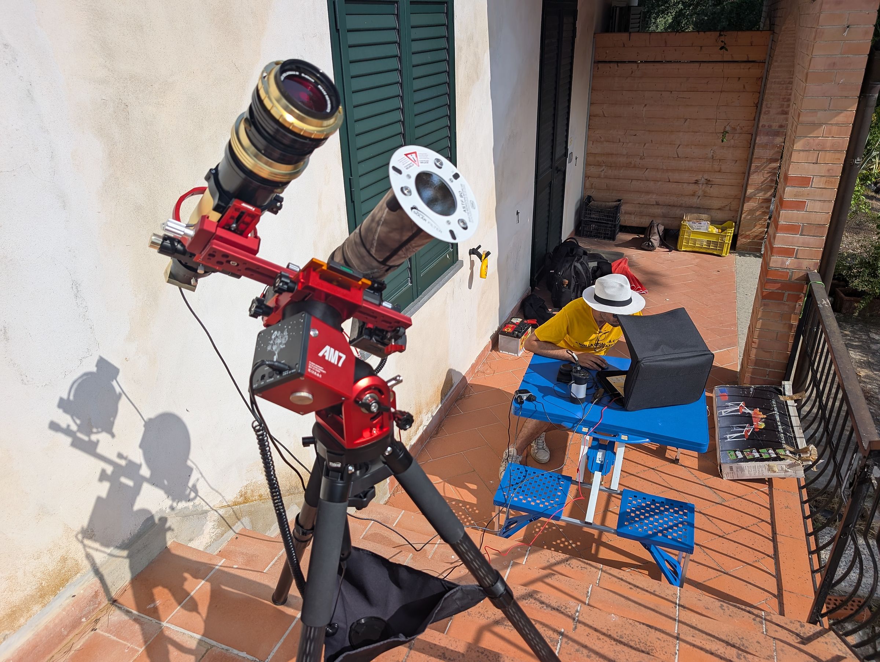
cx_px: 440
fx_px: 611
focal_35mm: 24
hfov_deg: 71.5
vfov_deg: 56.9
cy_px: 331
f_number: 1.68
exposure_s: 1/1393
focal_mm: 6.9
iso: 21
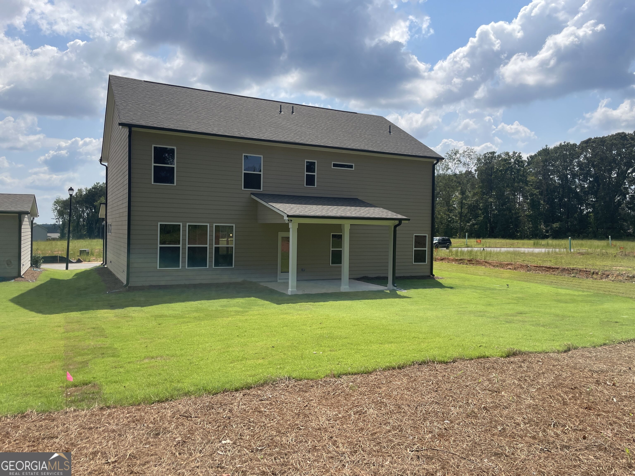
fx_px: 477
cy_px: 238
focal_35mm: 26
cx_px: 318
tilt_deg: -0.9
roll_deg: -0.7
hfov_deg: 67.3
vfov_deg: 53.1
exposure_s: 1/5051
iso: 32
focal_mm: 4.2
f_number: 1.6
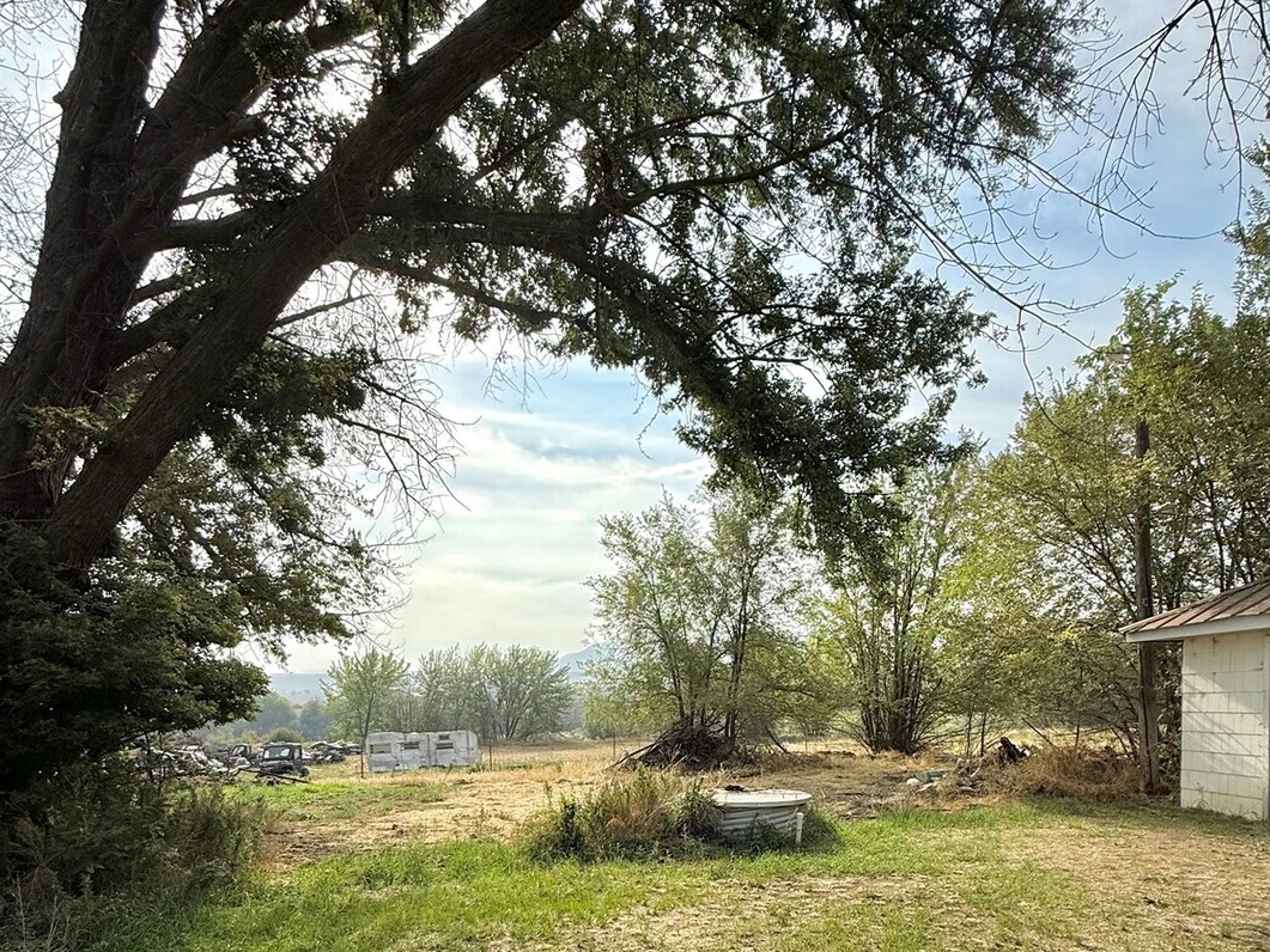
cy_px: 727
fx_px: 697
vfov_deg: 64.1
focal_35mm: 19
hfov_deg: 84.7
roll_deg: +1.3
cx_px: 640
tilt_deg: -2.0
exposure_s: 1/3891
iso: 50
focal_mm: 2.22
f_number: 2.2
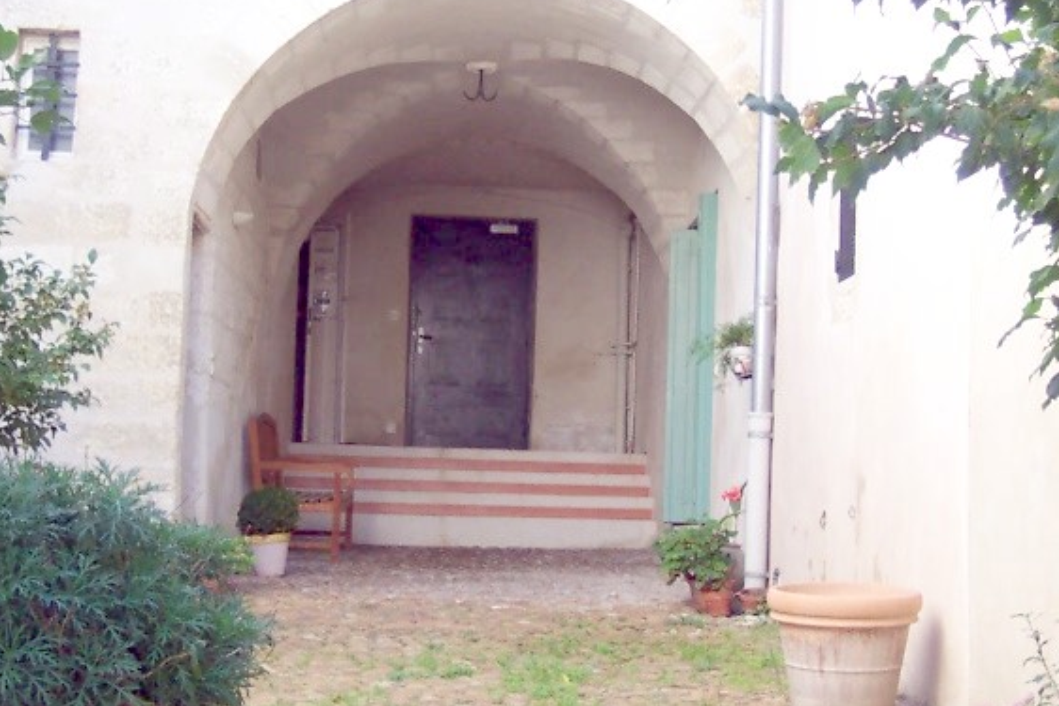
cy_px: 367
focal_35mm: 73
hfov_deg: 27.7
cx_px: 614
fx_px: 2148
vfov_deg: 18.7
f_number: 2.8
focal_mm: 8
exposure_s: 1/180
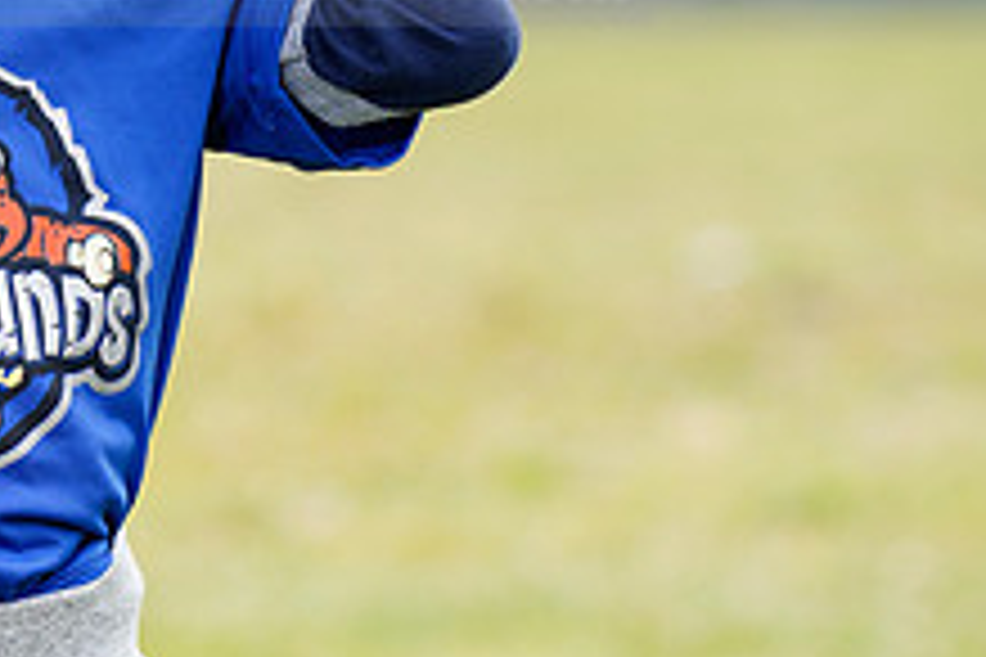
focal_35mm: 355
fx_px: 9722
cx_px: -221
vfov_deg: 3.9
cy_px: -106
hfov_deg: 5.8
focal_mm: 134
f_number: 4.5
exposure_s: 1/250
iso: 100
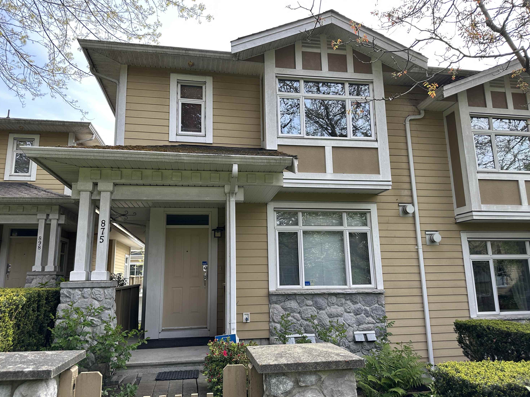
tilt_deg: +11.1
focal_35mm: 25
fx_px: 383
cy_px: 200
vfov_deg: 54.9
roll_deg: +0.5
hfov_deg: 69.4
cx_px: 262
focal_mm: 6.86
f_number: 1.78
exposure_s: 1/604
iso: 80
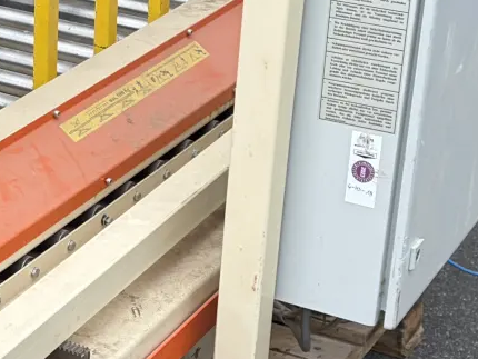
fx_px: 1603
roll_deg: +0.7
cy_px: 178
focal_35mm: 116
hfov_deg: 16.7
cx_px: 28
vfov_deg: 12.8
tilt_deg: -22.8
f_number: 1.6
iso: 50
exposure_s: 1/571
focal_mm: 5.96
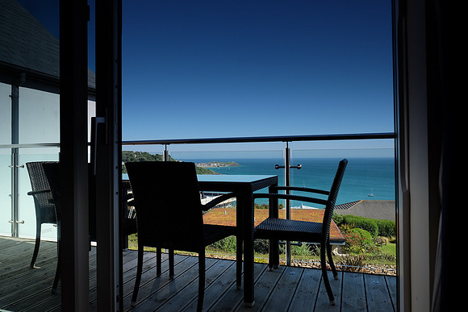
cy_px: 156
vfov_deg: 53.2
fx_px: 312
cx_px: 234
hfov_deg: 73.7
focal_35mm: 24
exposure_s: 1/400
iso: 400
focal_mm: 16
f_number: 7.1
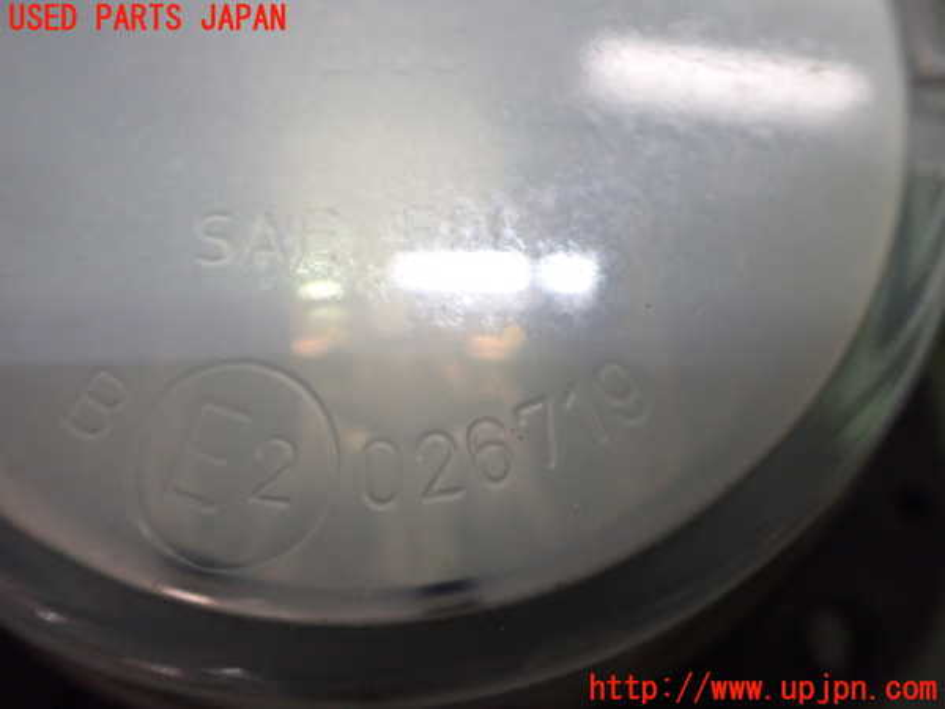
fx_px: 819
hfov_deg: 60.0
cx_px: 472
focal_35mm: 30
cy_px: 354
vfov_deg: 46.8
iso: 640
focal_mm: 5.4
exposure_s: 1/125
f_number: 2.3
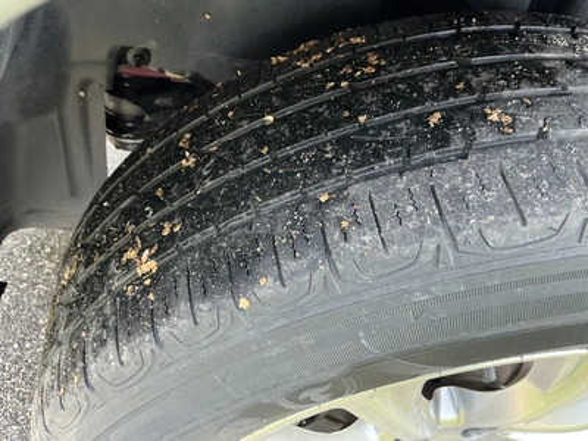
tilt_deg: -49.8
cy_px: 220
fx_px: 476
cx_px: 294
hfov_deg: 63.4
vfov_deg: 49.7
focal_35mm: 28
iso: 64
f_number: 1.8
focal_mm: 3
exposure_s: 1/108
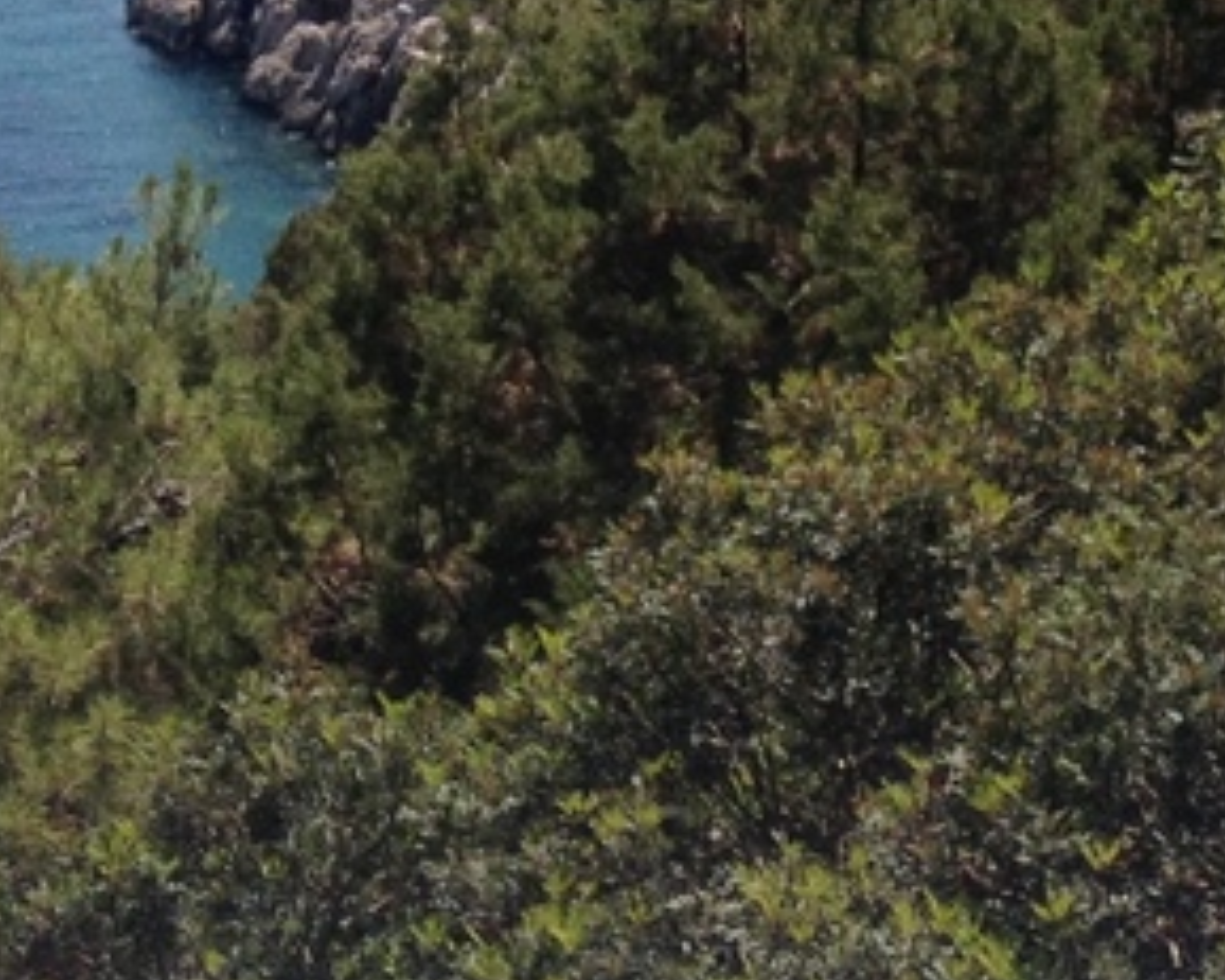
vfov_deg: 10.3
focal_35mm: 142
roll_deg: -1.2
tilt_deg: -4.2
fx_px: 5147
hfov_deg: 13.6
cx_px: 598
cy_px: -700
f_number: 2.4
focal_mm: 4.28
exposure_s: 1/1727
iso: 50
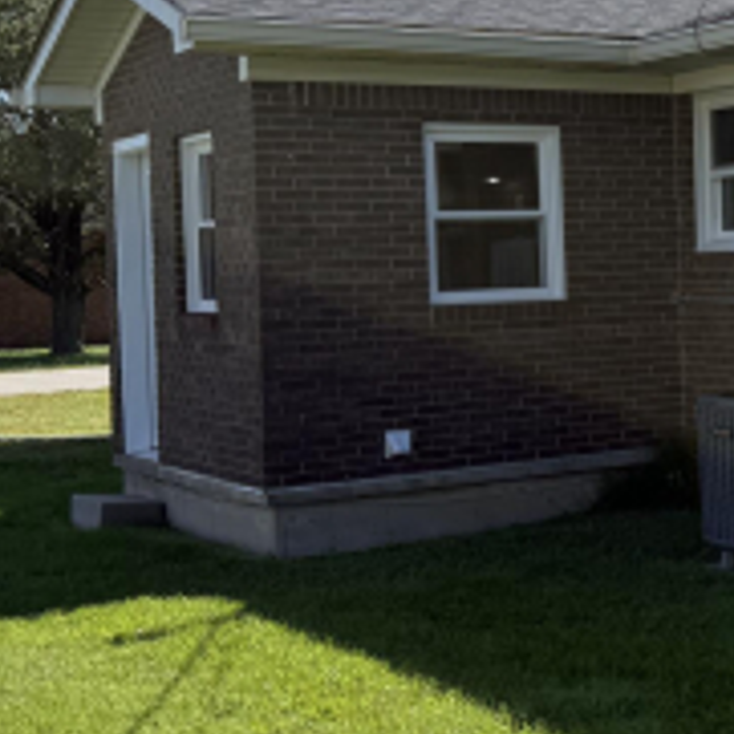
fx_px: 1871
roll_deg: +2.4
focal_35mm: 78
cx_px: 1117
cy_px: 264
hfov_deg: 19.3
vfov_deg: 22.1
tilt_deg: +1.4
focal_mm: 6.76
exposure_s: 1/3953
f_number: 1.78
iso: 80
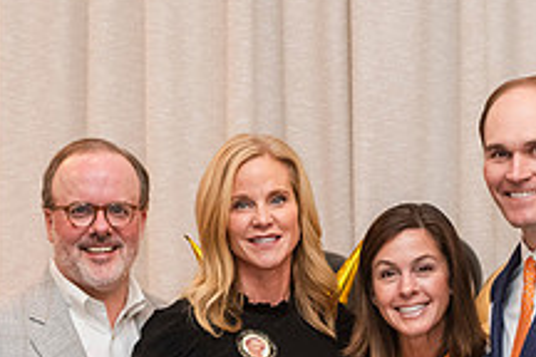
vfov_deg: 7.3
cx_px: 299
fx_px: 2799
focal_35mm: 188
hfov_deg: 10.9
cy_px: 356
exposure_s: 1/125
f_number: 4
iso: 1250
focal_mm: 58
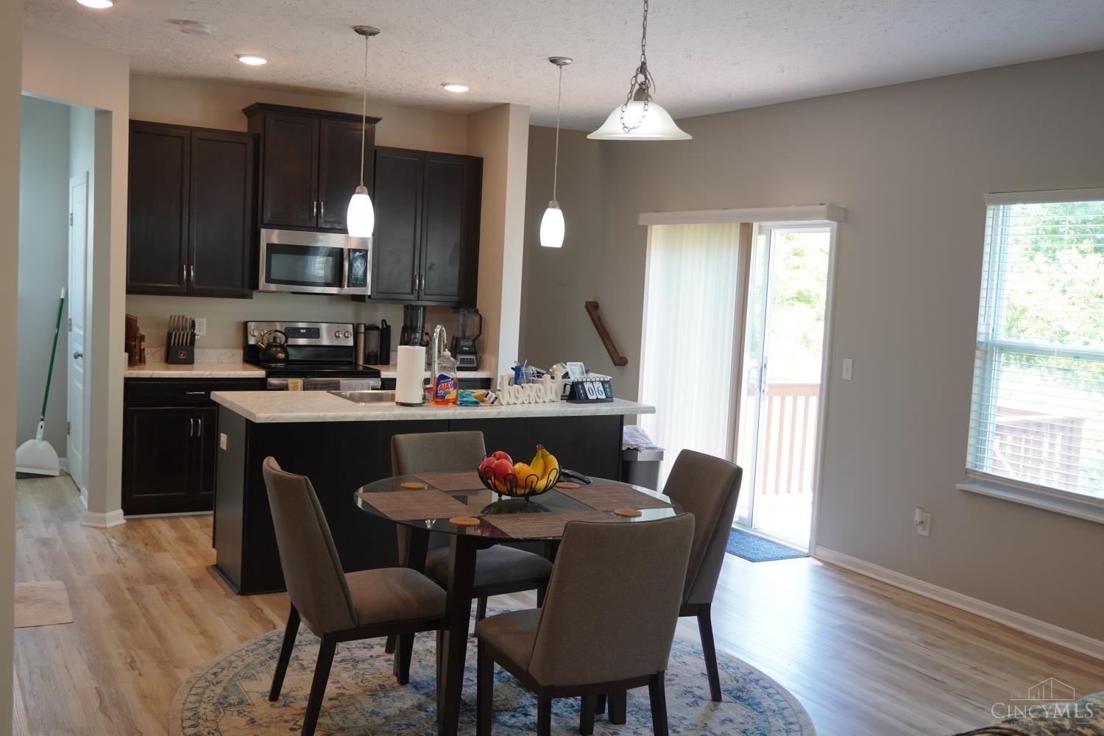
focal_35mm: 36
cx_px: 552
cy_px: 368
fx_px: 1104
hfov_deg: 53.1
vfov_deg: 36.9
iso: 400
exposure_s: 1/60
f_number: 4.5
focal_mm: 24
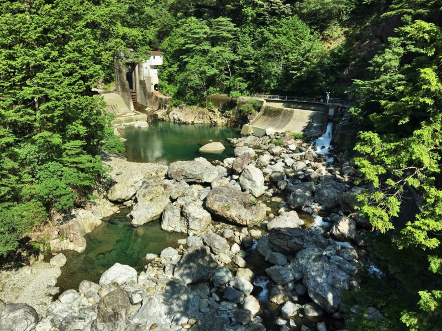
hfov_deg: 61.7
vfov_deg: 48.2
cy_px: 166
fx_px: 370
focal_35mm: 29
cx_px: 221
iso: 25
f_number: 2.2
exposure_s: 1/905
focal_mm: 4.15
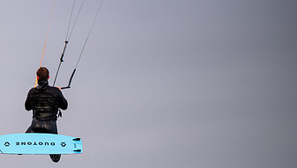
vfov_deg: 2.6
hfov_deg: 4.6
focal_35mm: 465
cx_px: 28
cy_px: 184
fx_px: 3664
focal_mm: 200
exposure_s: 1/640
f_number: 3.2
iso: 100
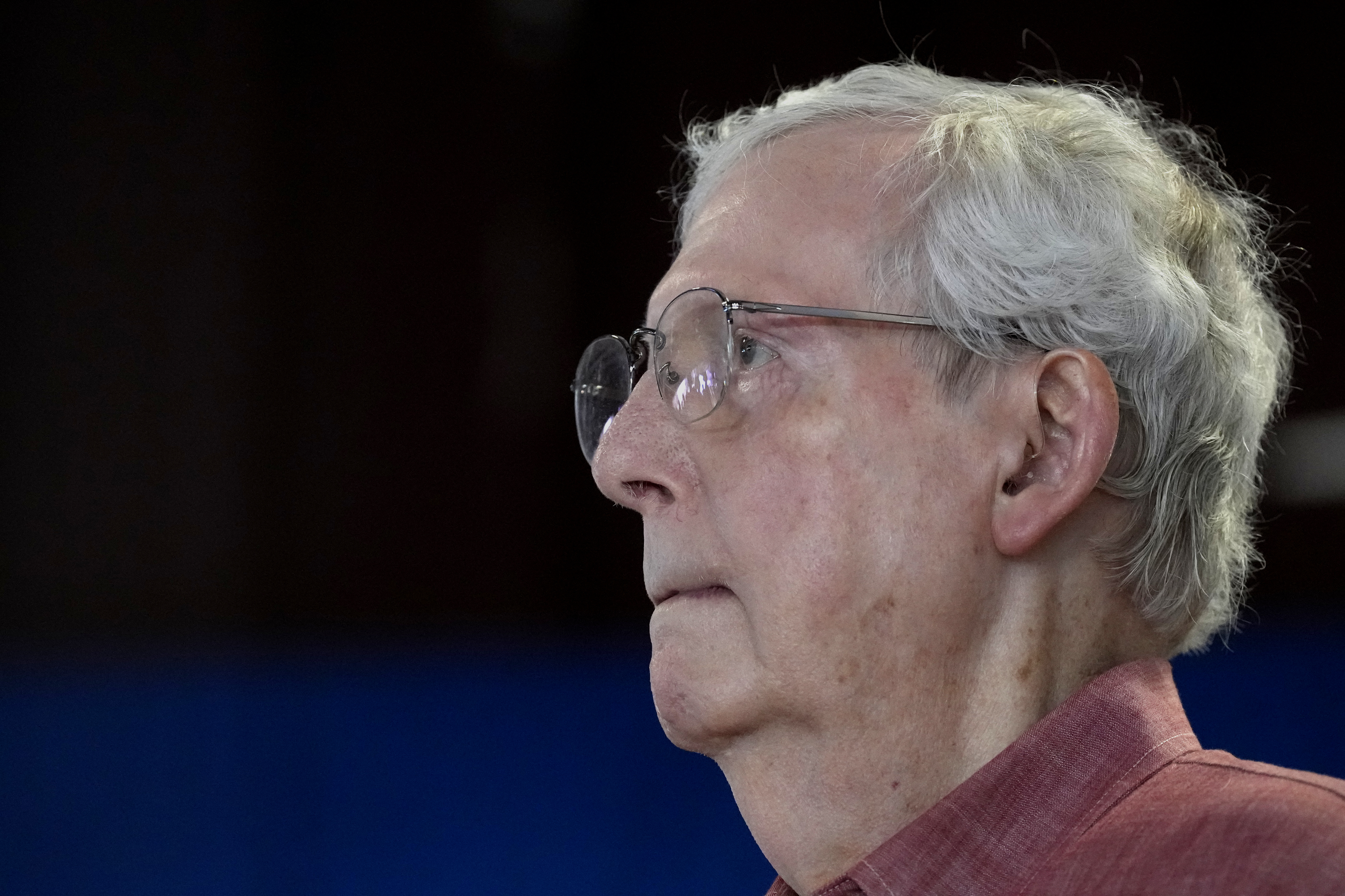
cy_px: 448
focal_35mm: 300
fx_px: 11207
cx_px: 672
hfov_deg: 6.9
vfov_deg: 4.6
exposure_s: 1/2000
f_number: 3.5
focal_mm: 200
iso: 6400
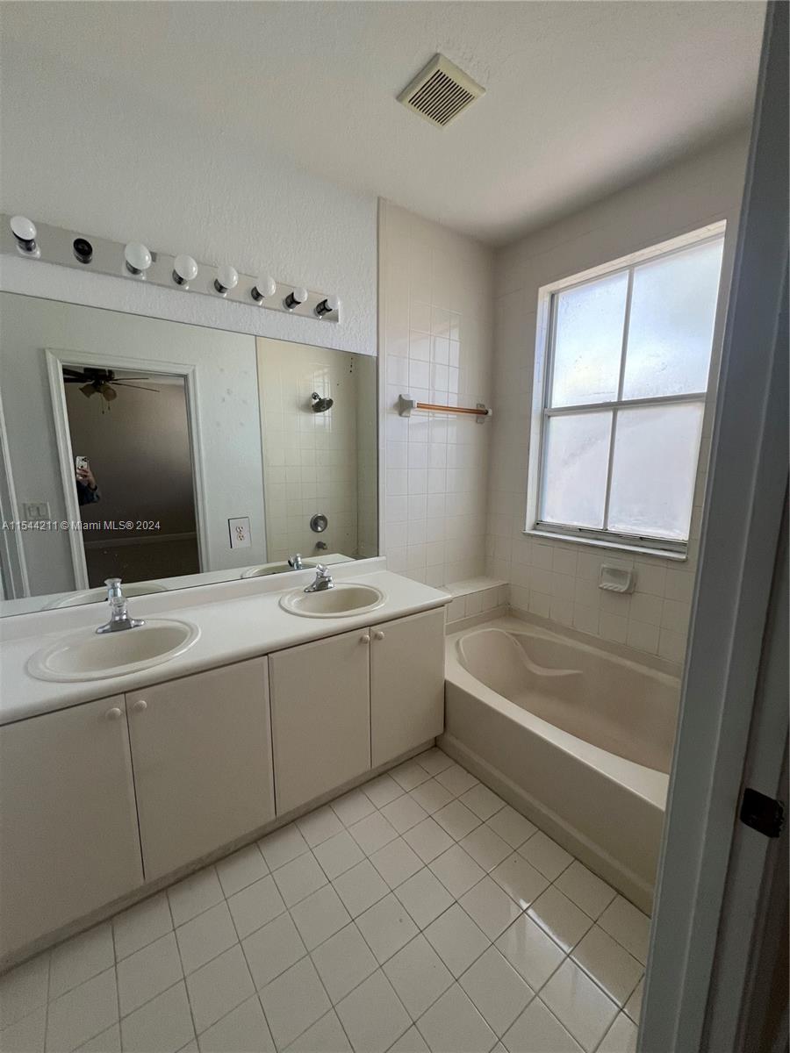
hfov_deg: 89.9
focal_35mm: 13
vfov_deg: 106.2
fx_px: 396
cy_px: 526
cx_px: 395
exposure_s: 1/99
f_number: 1.8
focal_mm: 1.57
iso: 160
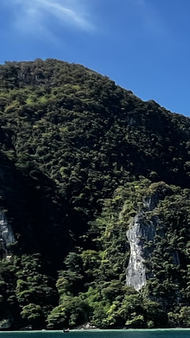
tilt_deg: +3.3
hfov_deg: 11.9
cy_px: 284
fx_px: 519
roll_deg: +0.8
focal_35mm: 58
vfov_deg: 34.6
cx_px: 548
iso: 32
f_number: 1.8
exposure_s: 1/903
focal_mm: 1.57
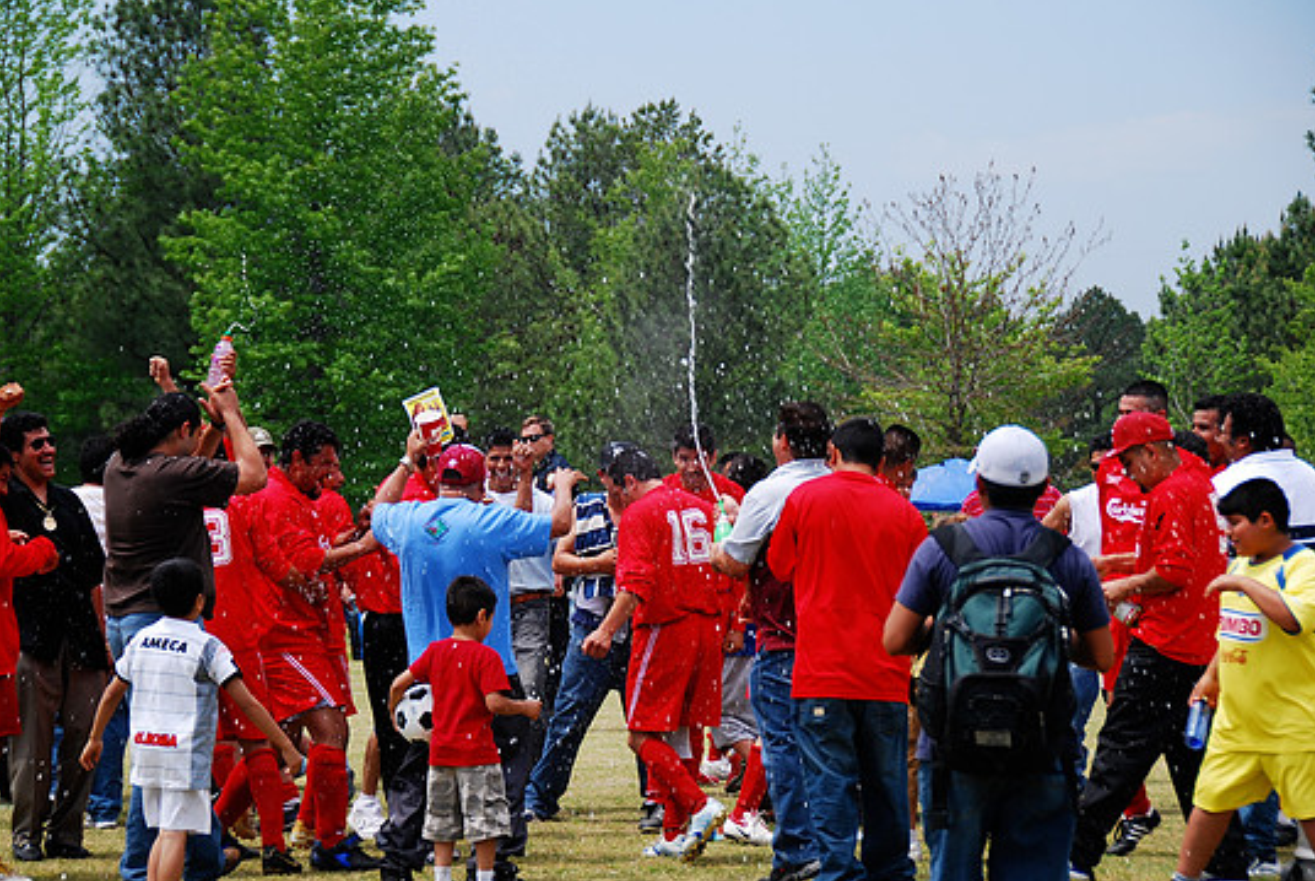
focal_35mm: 133
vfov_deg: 10.3
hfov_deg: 15.4
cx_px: 640
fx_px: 4865
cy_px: 461
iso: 100
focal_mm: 82
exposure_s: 1/320
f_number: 5.3
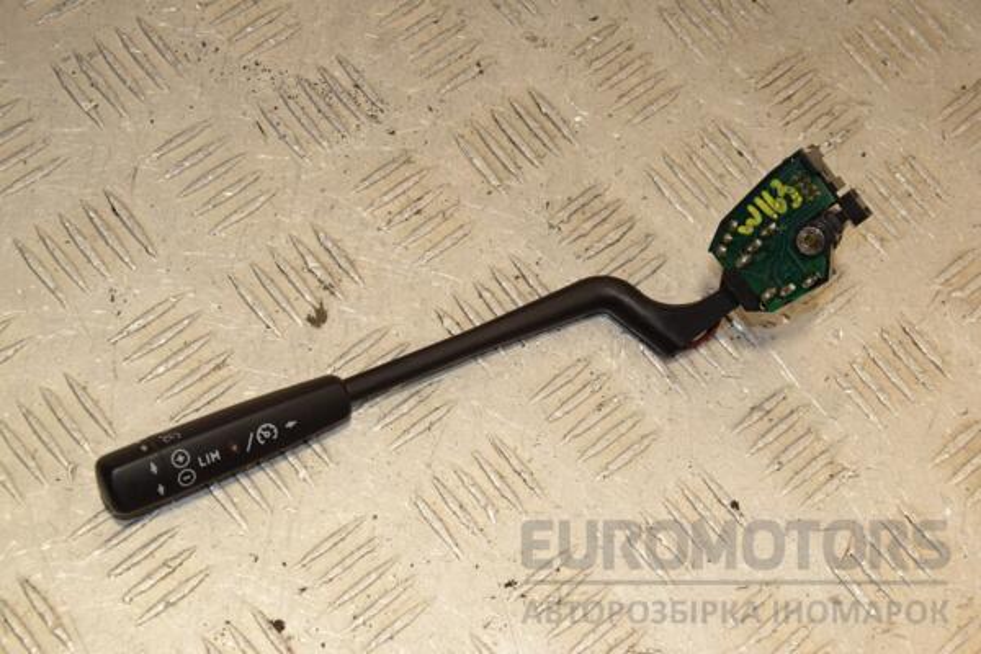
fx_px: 1839
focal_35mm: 68
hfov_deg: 29.9
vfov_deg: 20.2
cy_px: 327
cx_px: 490
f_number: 10
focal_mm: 45
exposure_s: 1/200
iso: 800
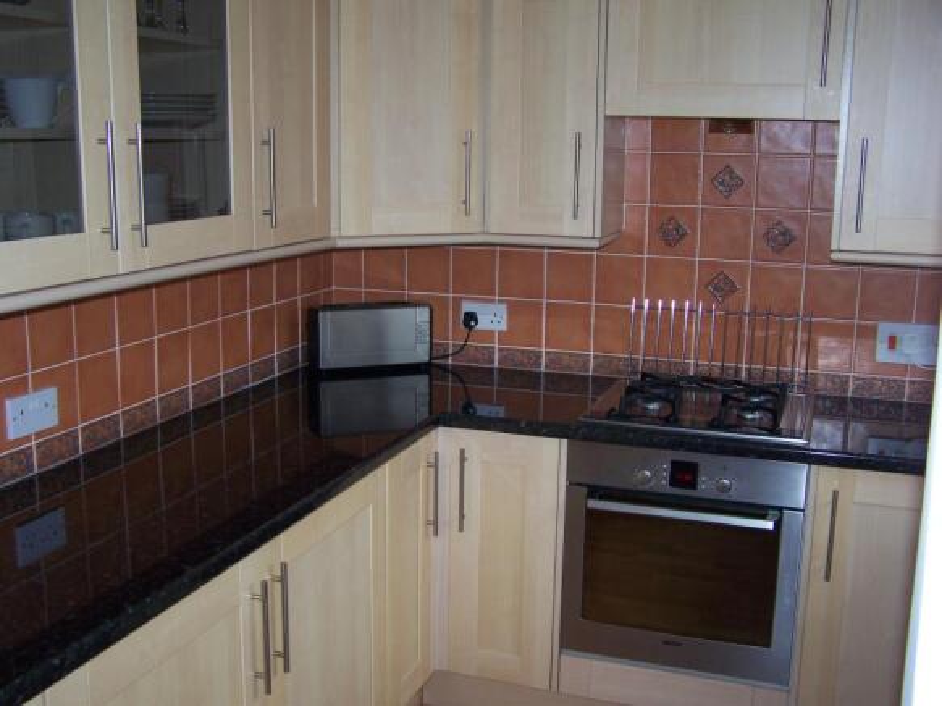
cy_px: 353
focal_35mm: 38
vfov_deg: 37.7
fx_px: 1034
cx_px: 471
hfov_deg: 49.0
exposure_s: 1/60
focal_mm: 6.3
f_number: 2.8
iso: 80
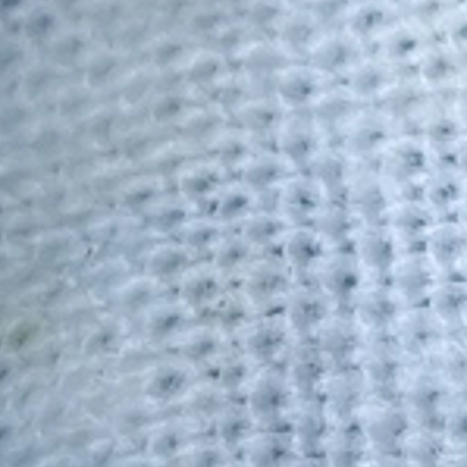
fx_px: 1511
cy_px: 16
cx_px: 972
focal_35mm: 99
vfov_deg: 17.2
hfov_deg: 14.3
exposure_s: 1/3333
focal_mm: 5.4
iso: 50
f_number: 1.8
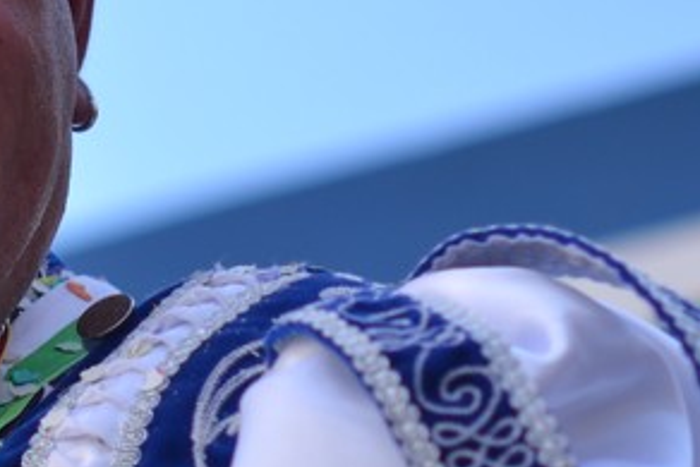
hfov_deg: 2.6
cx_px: -103
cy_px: 159
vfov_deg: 1.7
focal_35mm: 788
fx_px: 15329
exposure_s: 1/500
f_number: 2.8
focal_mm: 150
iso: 100
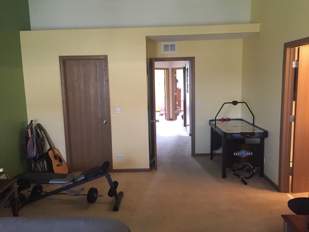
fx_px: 259
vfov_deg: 48.2
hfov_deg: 61.7
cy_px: 116
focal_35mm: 29
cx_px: 154
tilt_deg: -8.8
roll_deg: +2.1
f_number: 2.2
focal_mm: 4.15
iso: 250
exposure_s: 1/30
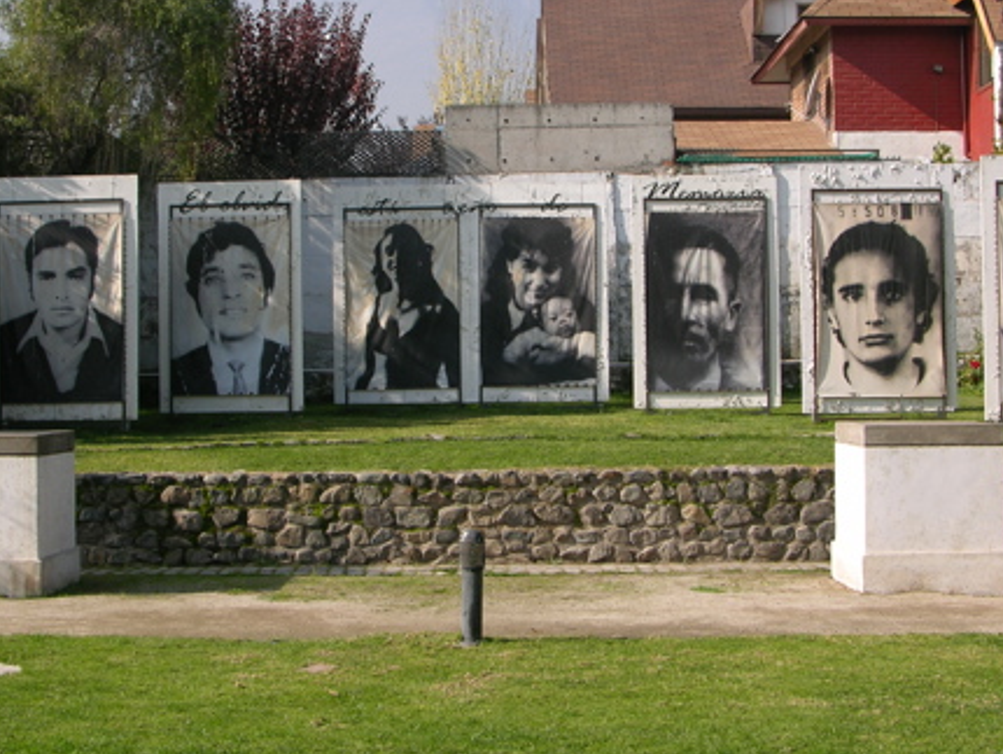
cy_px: 324
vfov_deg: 25.2
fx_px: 1681
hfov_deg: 33.2
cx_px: 457
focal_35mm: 58
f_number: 5.7
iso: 50
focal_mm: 10
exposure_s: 1/172
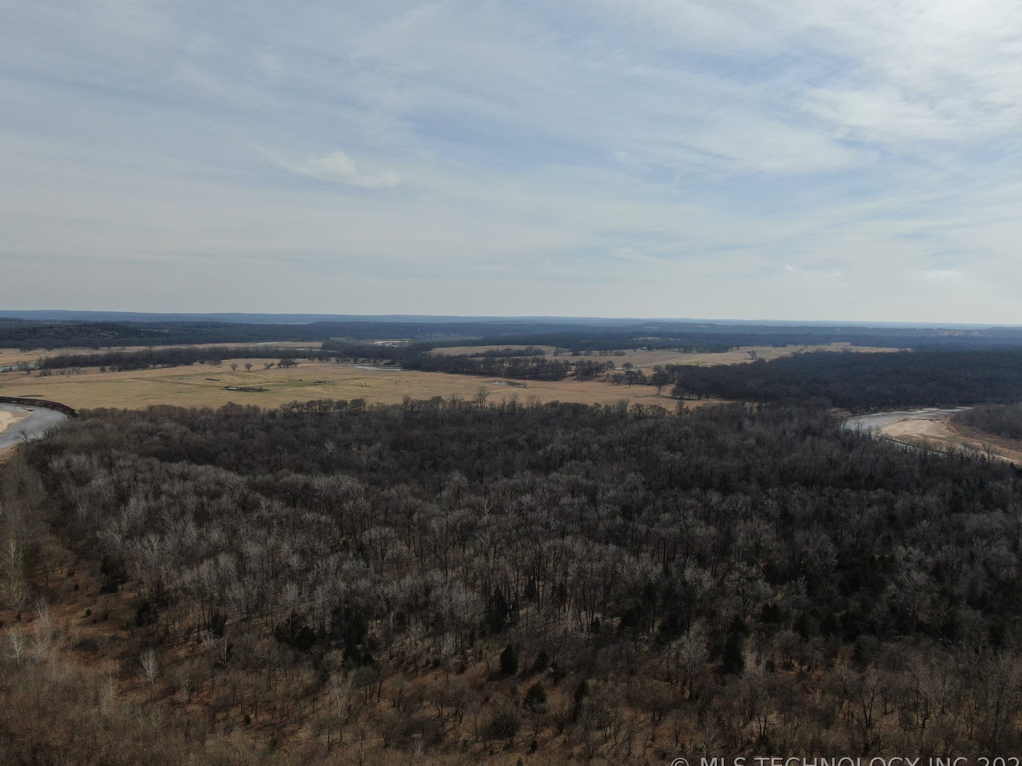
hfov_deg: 67.3
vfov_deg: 53.1
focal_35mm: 26
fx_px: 768
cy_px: 371
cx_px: 489
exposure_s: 1/3200
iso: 100
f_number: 2.8
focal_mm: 4.39
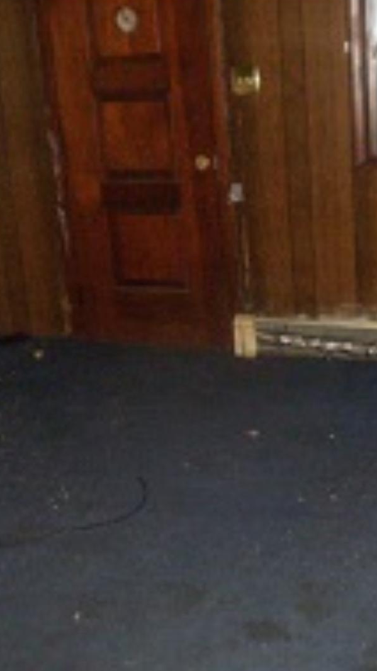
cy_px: 336
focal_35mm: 53
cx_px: 298
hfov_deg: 22.3
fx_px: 943
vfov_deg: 39.2
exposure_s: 1/30
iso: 640
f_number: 3.1
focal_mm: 6.3
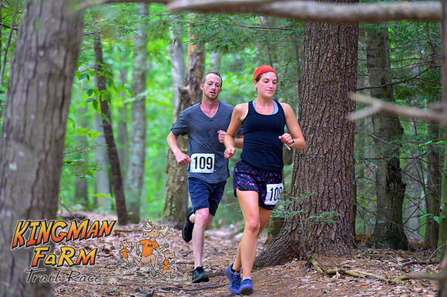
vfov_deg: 6.9
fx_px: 2482
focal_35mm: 200
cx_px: 224
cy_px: 148
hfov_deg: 10.3
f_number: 4
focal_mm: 200
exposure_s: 1/200
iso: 8000
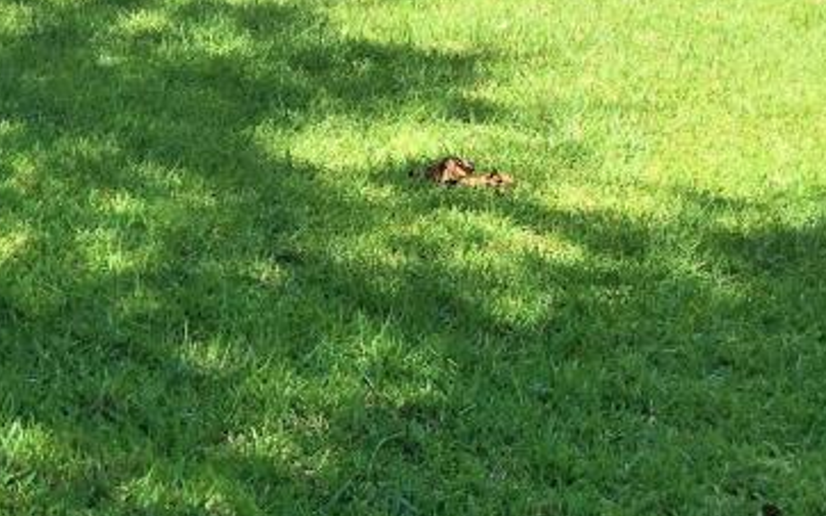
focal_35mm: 87
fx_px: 1958
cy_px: 224
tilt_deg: -16.2
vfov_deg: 15.0
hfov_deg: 21.2
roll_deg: -1.3
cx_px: -292
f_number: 2.2
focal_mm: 4.15
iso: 32
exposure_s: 1/501
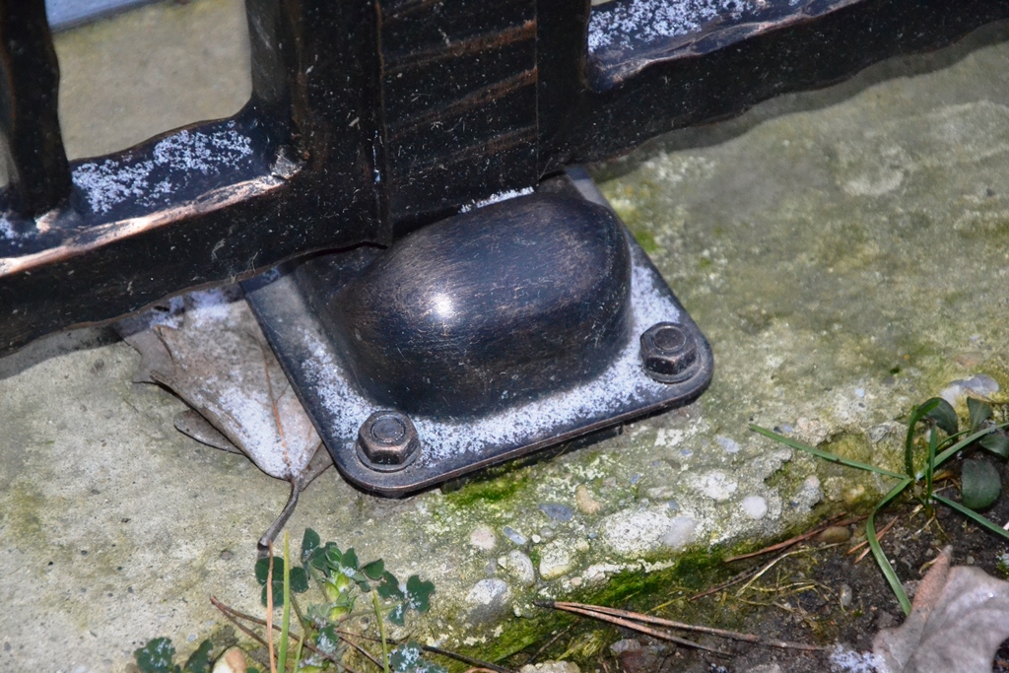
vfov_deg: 10.2
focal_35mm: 135
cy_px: 336
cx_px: 504
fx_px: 3784
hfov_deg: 15.2
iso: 3200
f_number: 5.6
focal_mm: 90
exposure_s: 1/60
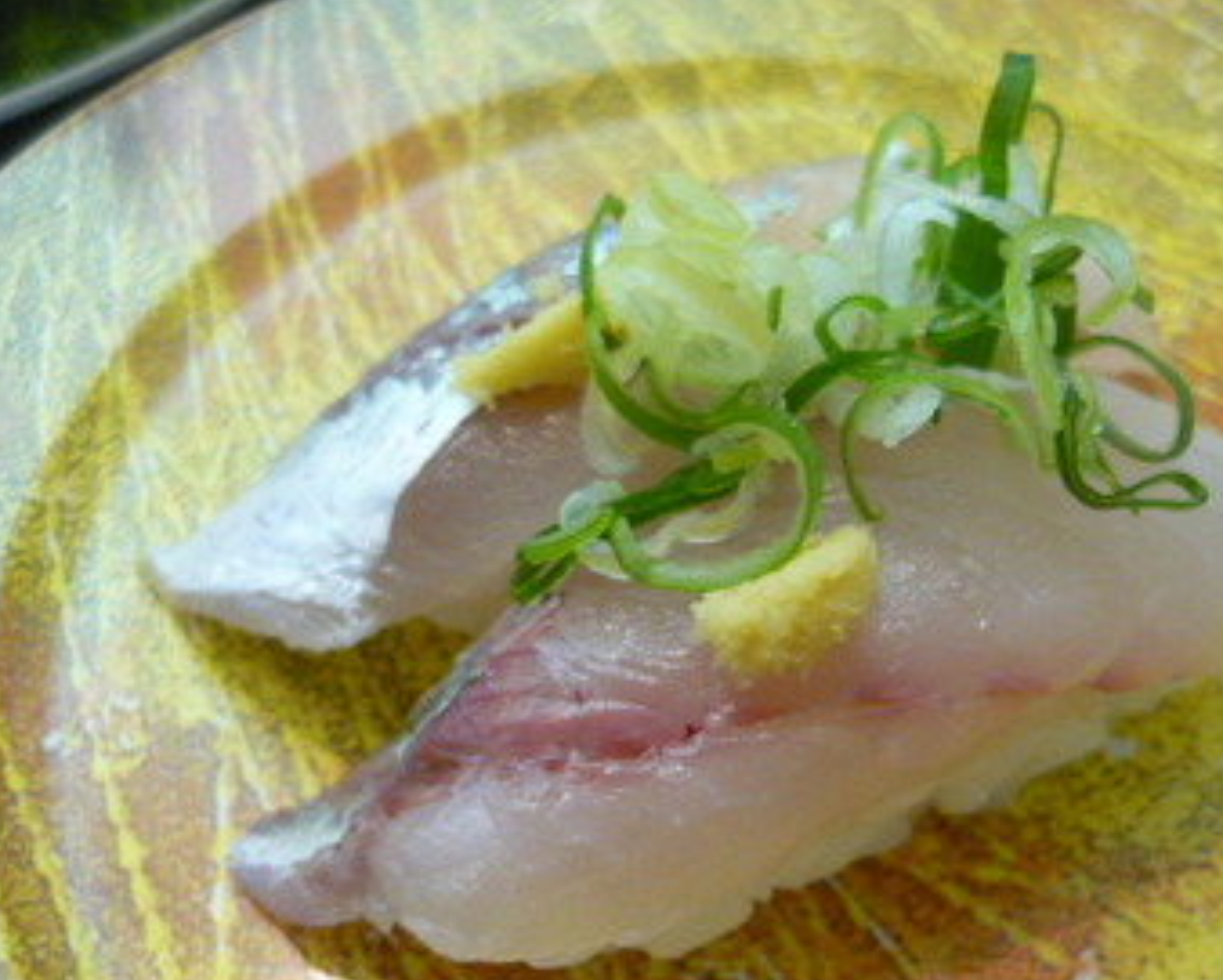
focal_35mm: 40
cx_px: 687
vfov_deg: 37.4
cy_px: 537
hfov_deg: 45.7
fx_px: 1449
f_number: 2.8
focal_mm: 5.5
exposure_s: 1/25
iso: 400
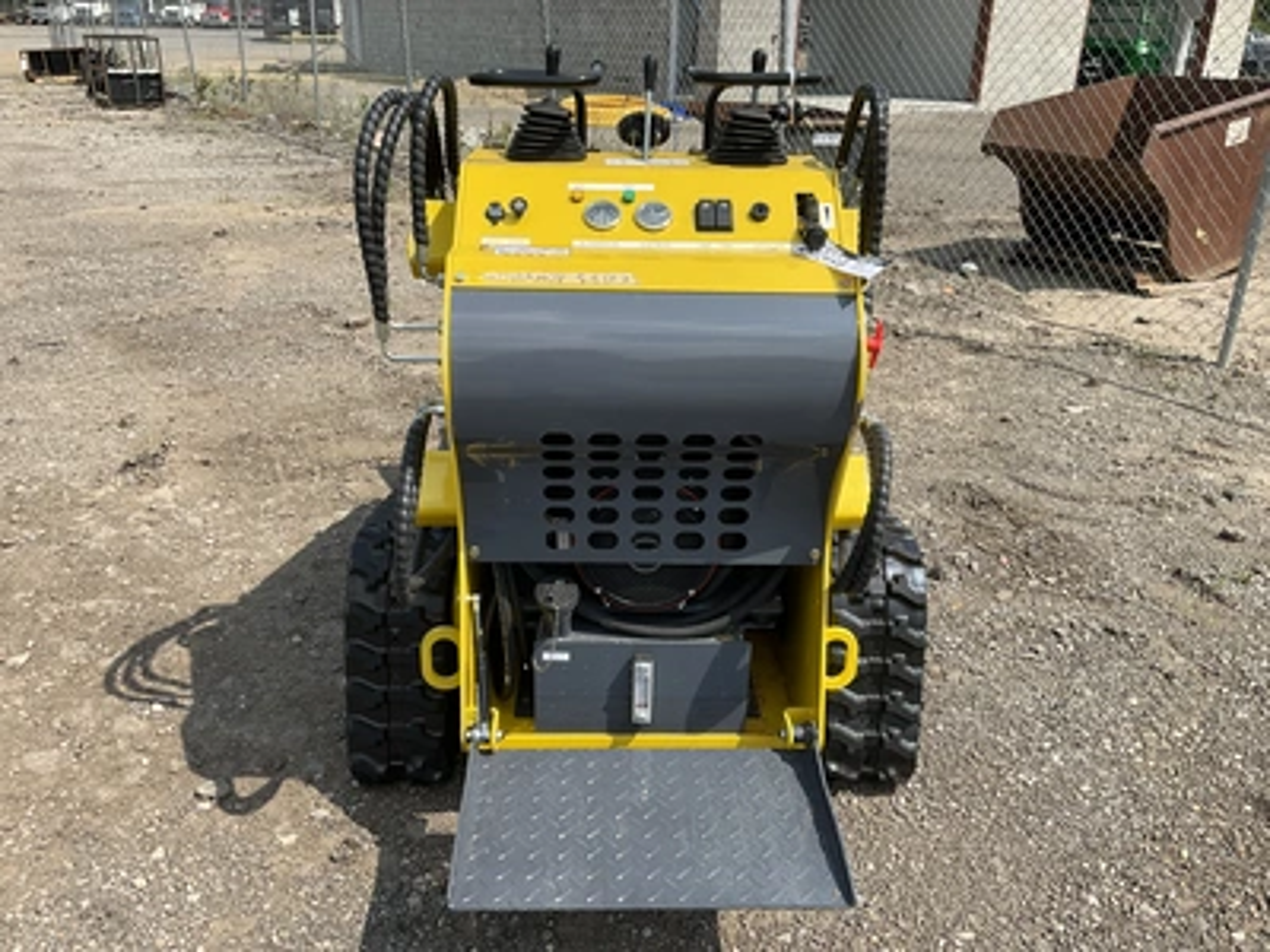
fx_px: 1064
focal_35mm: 29
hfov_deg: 61.7
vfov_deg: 48.2
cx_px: 635
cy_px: 476
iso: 25
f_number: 1.8
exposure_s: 1/1534
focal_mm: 3
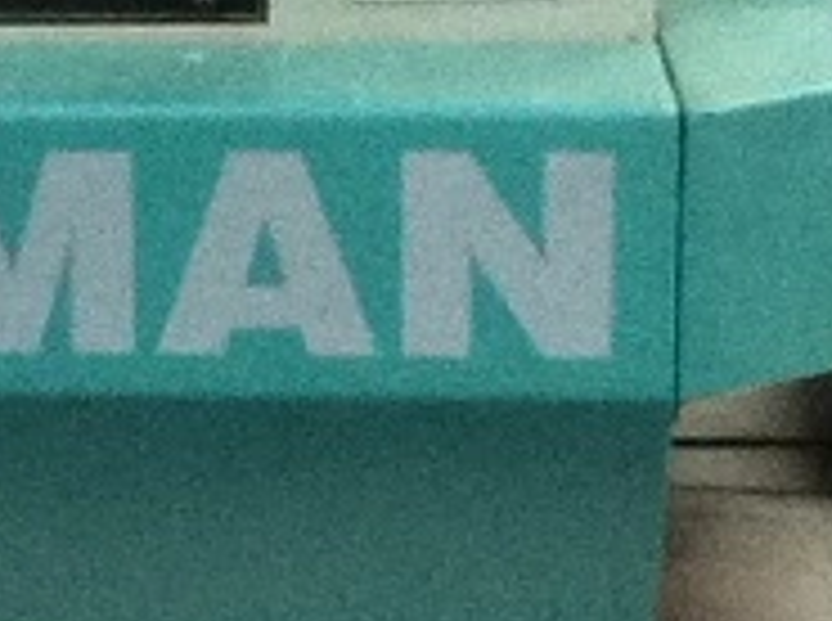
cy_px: -36
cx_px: -22
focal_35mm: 104
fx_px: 2495
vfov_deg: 13.9
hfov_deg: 18.4
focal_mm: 3.85
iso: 500
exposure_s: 1/30
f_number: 2.4
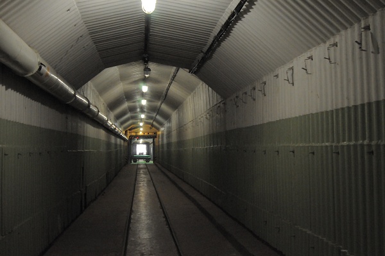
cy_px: 128
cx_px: 192
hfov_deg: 53.2
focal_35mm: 36
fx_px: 385
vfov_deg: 36.8
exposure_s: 1/15
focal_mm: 24
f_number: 7.1
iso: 3200
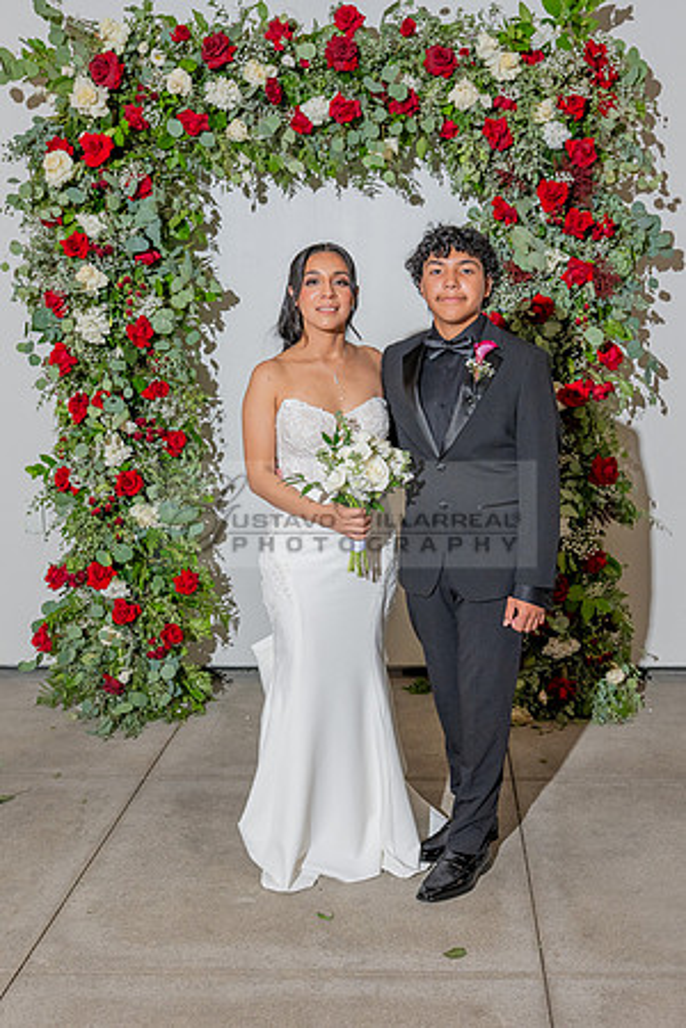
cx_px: 415
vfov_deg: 45.7
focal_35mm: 43
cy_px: 514
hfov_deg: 31.3
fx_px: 1222
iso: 800
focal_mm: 28.5
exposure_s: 1/200
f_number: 5.6
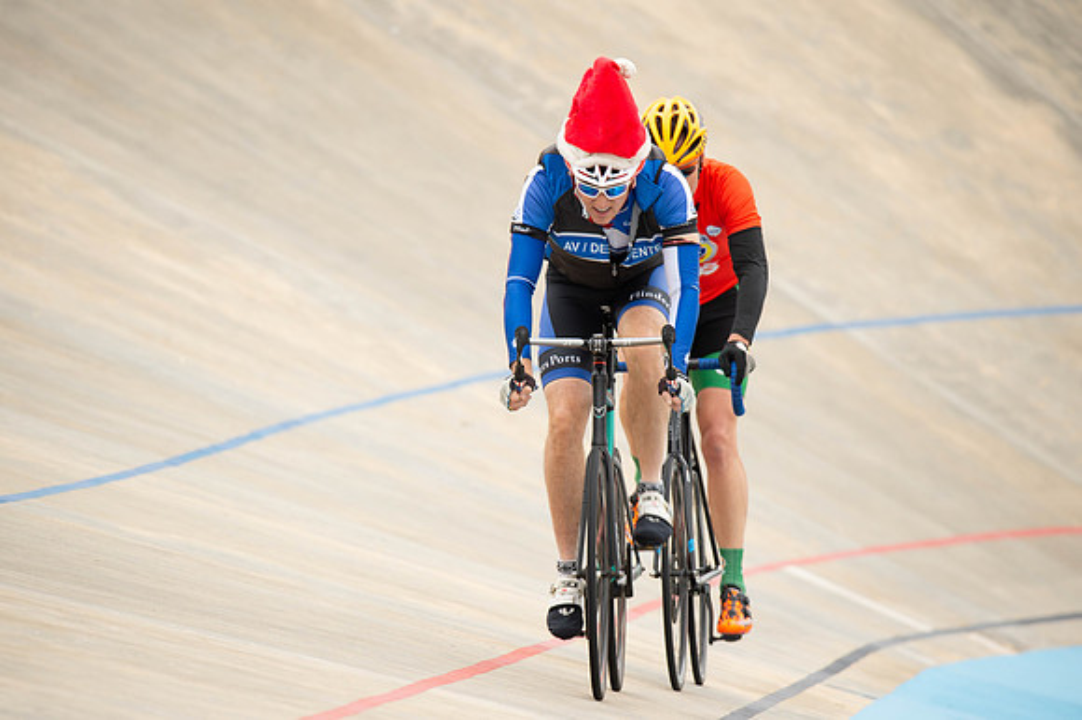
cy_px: 360
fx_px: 13517
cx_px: 541
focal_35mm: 450
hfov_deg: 4.6
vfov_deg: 3.1
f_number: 6.3
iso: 250
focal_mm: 450
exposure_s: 1/125
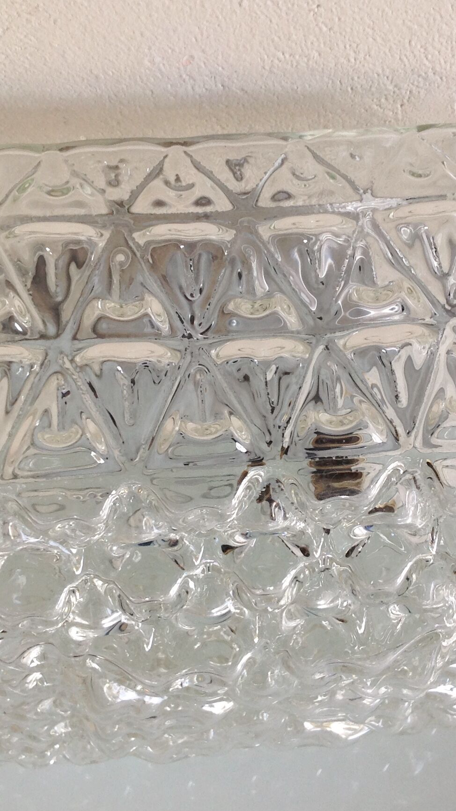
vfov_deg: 36.6
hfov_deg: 21.1
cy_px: 386
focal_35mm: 57
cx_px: 255
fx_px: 1225
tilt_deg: -63.3
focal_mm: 4.28
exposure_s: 1/20
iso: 50
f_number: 2.4
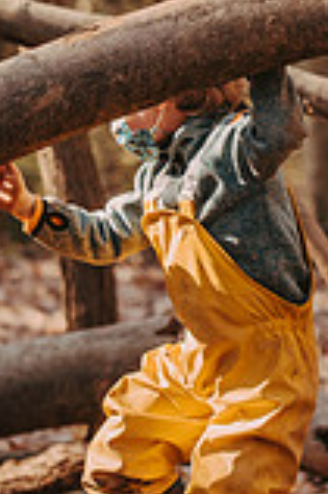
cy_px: -22
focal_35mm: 228
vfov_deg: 9.0
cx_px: 284
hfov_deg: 6.0
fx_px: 3123
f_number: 2.8
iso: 640
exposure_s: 1/800
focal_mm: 80
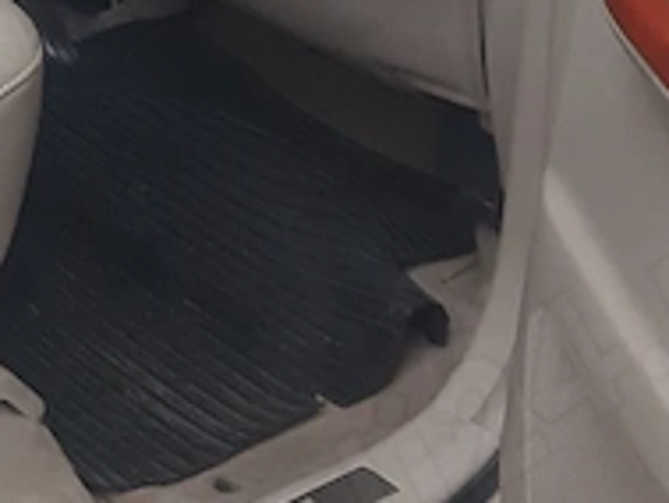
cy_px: -372
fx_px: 2765
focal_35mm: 143
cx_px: 25
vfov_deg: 9.9
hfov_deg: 13.6
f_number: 1.7
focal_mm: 3.93
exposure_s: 1/50
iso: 250
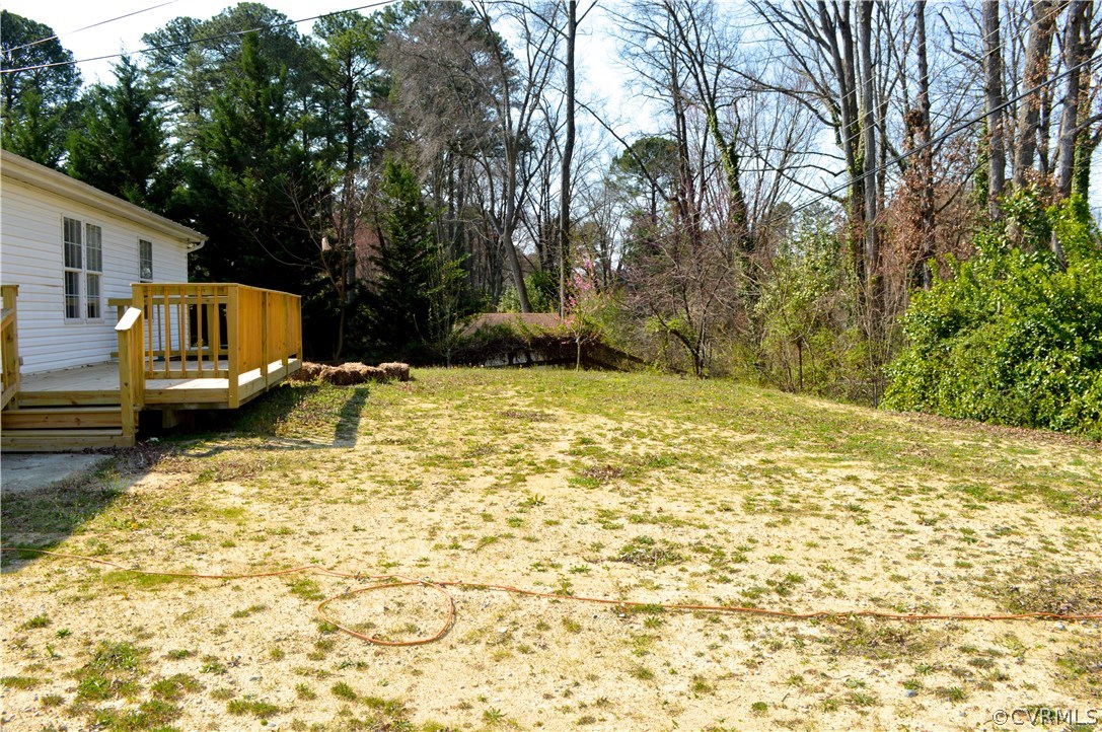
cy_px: 366
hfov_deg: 67.4
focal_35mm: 27
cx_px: 551
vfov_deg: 47.8
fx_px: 826
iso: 200
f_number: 9
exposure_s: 1/200
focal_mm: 18
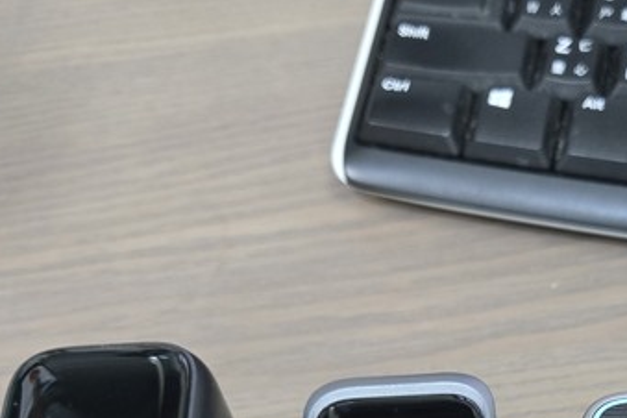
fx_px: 958
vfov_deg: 22.6
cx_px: 498
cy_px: 510
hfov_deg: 35.1
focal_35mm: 55
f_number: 1.8
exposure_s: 1/60
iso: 1250
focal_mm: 5.4
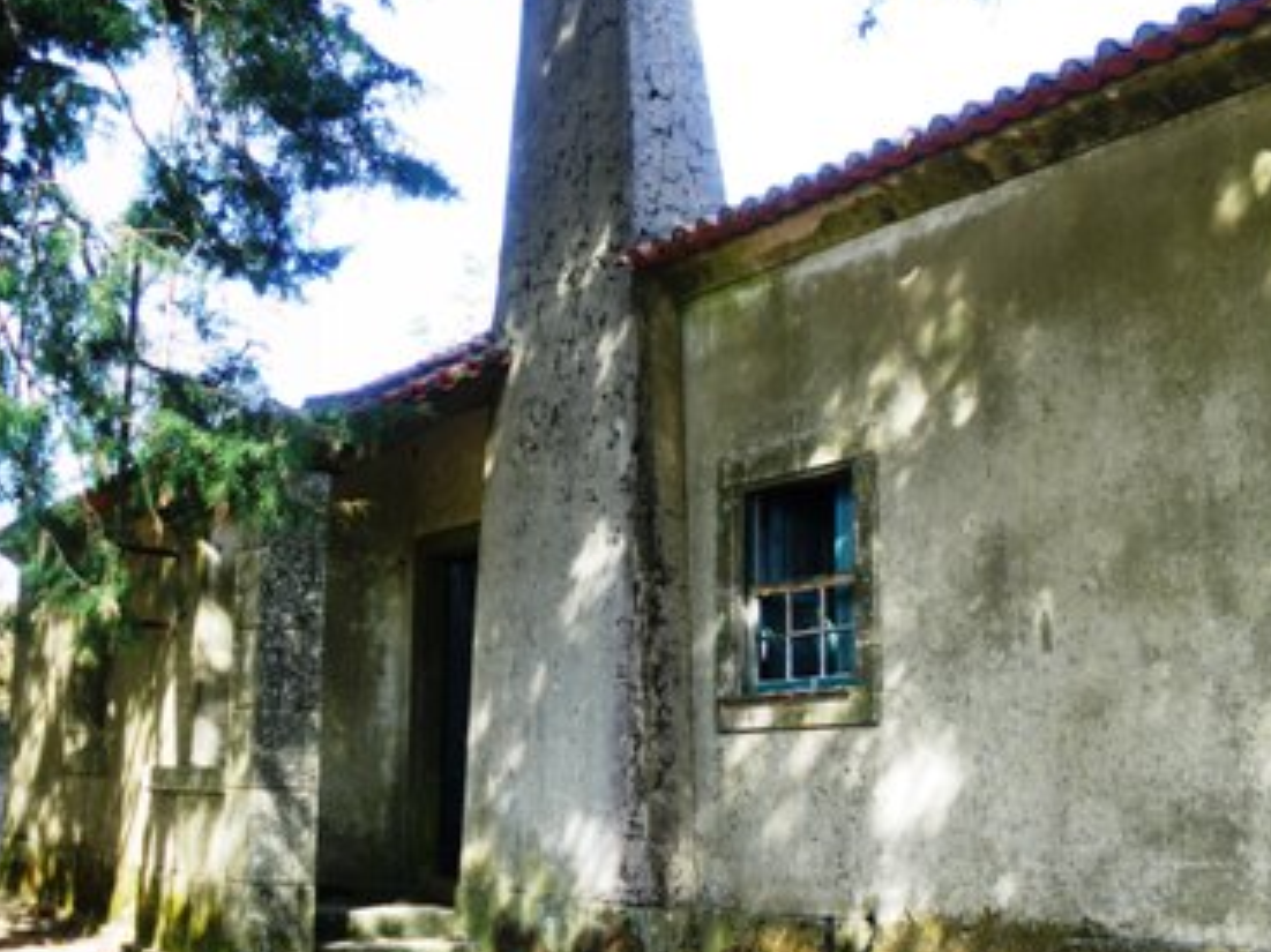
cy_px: 478
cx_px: 703
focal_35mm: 44
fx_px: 1615
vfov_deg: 32.9
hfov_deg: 42.9
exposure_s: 1/100
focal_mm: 6.3
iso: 64
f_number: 3.5
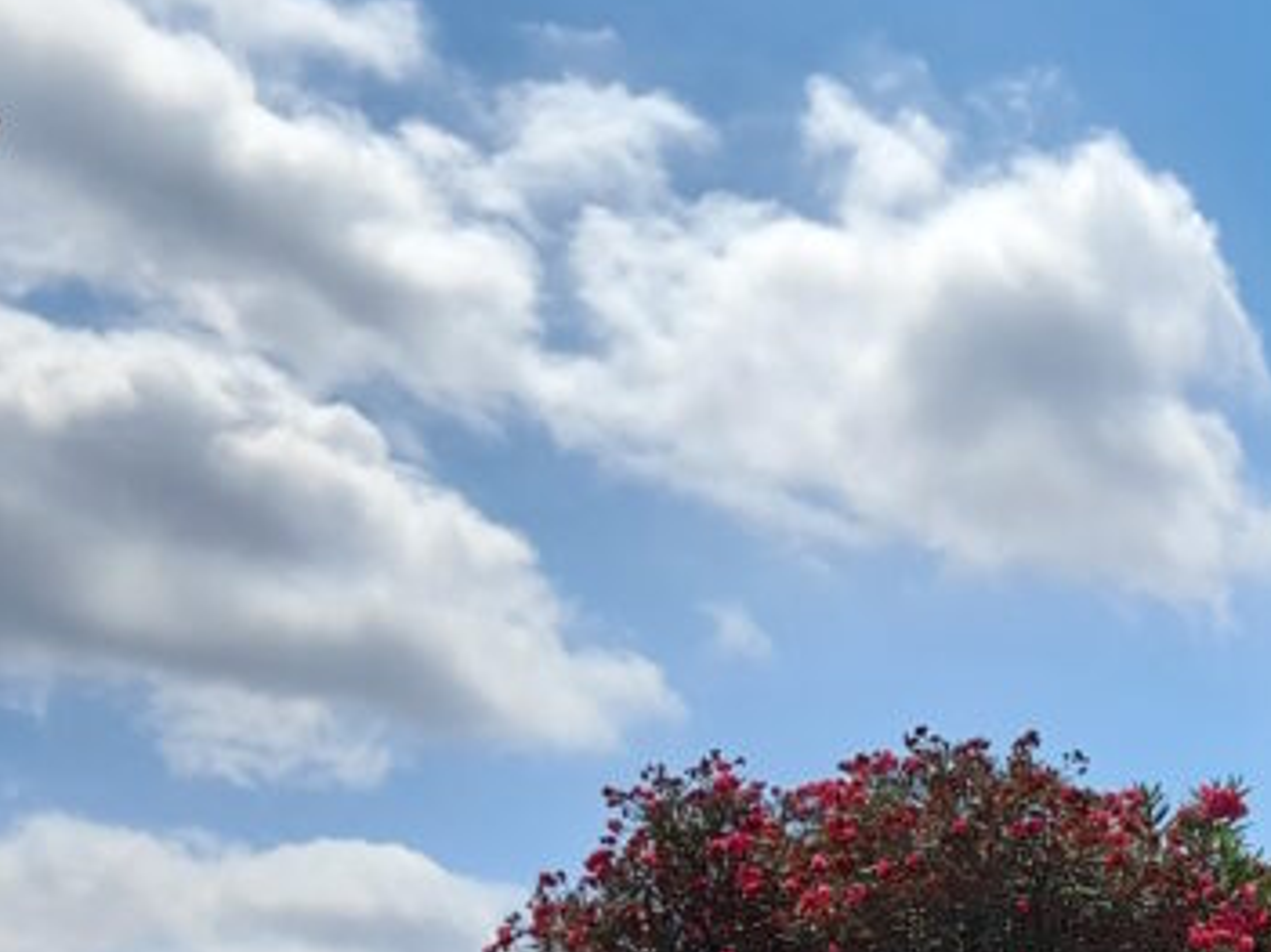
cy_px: 912
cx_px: 1640
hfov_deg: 23.6
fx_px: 2679
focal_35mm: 73
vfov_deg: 19.7
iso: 20
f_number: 2
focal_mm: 4.6
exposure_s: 1/1475
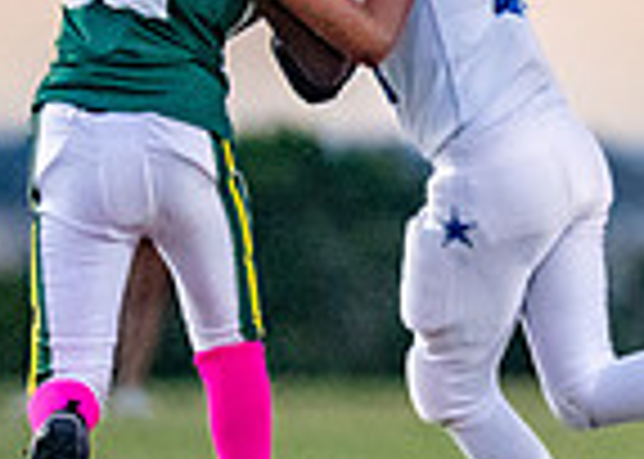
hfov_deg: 1.8
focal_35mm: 1091
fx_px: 19945
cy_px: 198
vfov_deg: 1.3
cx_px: 1298
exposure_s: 1/1600
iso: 4000
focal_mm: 200
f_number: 2.8
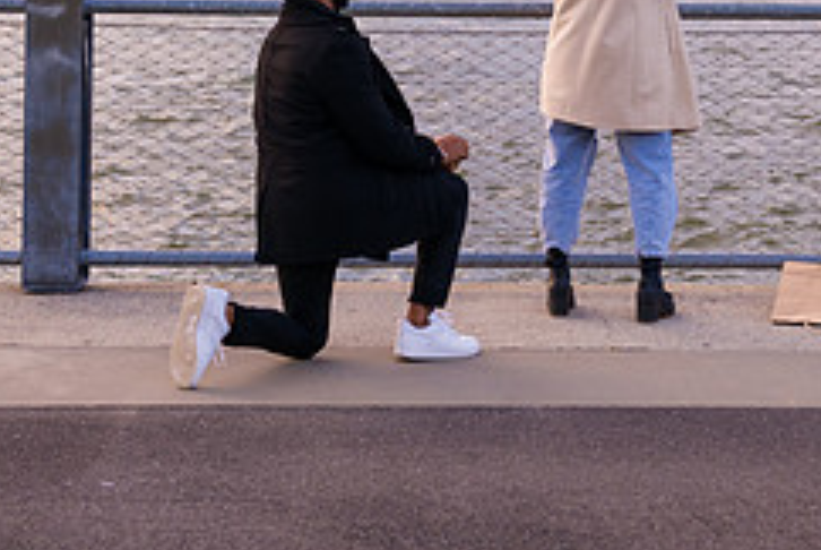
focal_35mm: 91
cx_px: 584
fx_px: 2078
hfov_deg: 22.2
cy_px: -29
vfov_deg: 14.8
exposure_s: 1/200
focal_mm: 38
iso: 250
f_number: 4
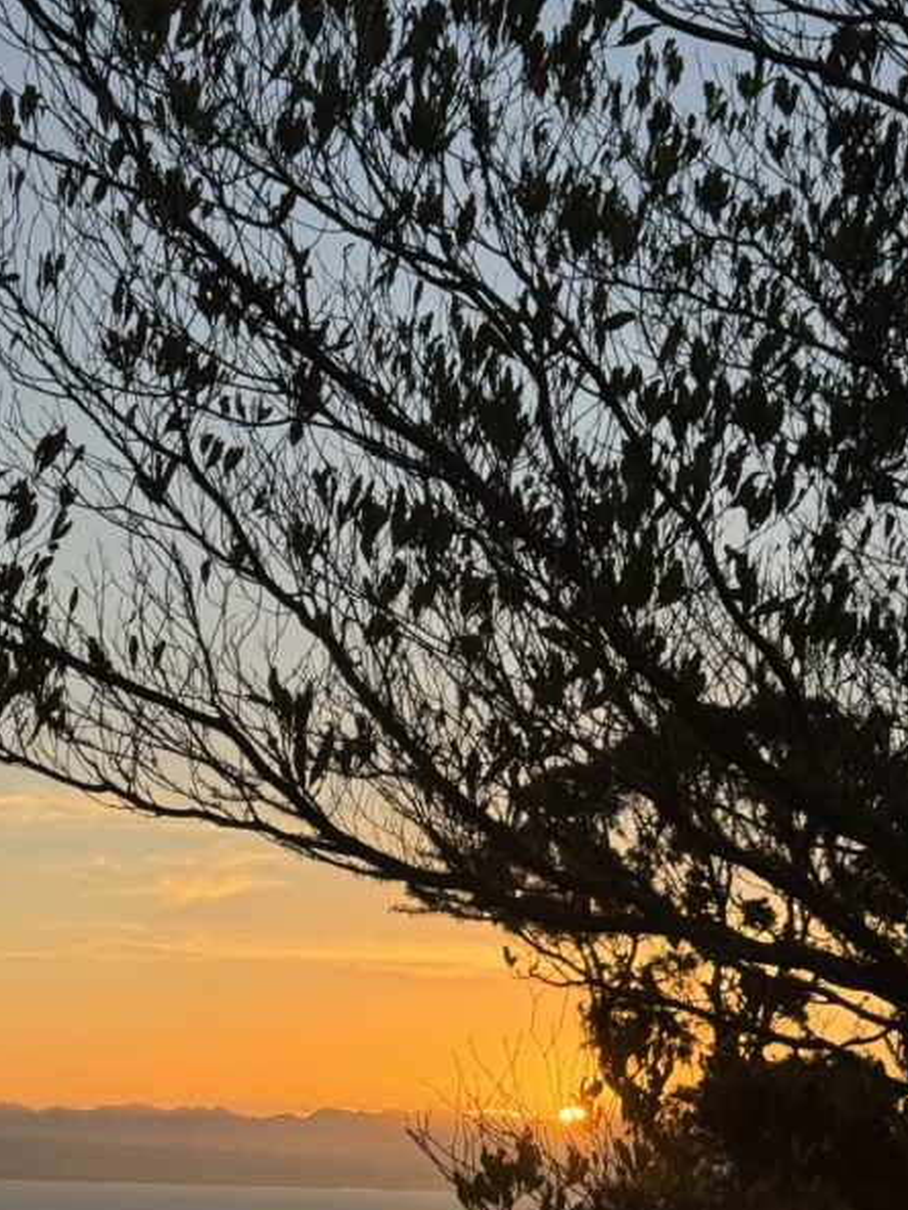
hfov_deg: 17.7
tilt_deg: +2.2
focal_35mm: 83
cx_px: 219
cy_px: 1012
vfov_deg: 23.1
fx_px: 2903
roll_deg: -2.6
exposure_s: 1/4049
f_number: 1.78
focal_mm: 6.76
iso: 64
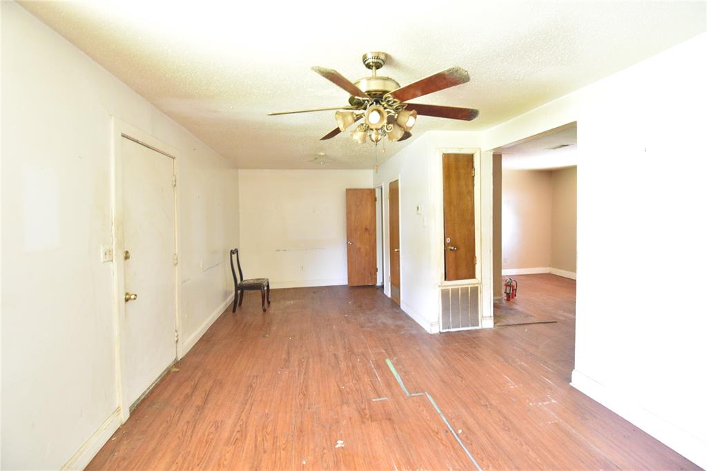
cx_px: 354
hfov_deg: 100.4
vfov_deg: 77.3
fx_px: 294
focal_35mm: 15
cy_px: 236
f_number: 5.6
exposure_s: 1/6
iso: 2500
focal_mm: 10
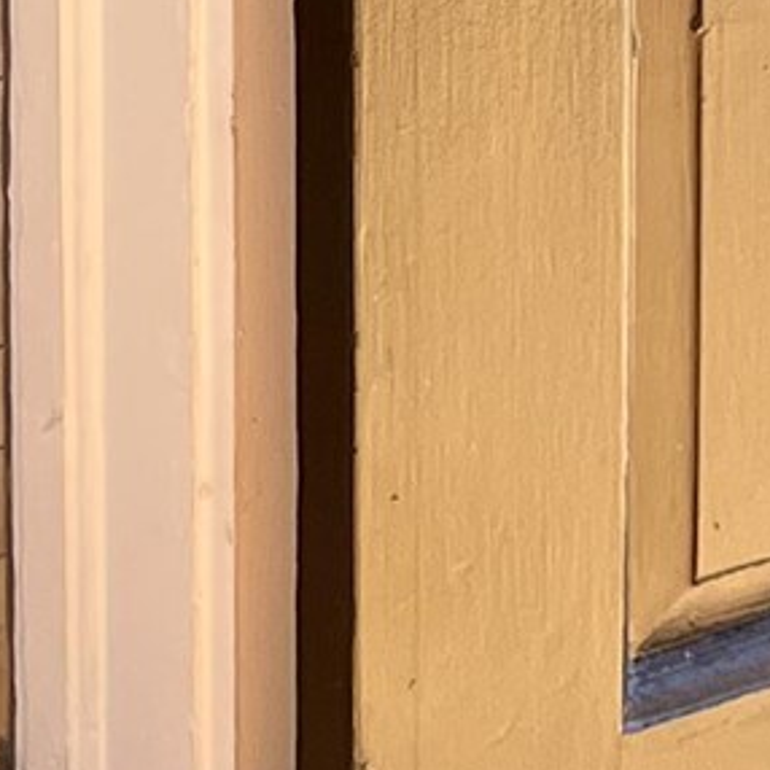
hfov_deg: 9.3
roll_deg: +0.4
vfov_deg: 7.2
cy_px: -2210
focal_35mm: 185
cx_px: -207
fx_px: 4656
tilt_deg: -7.8
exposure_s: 1/176
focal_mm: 5.1
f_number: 1.6
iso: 40
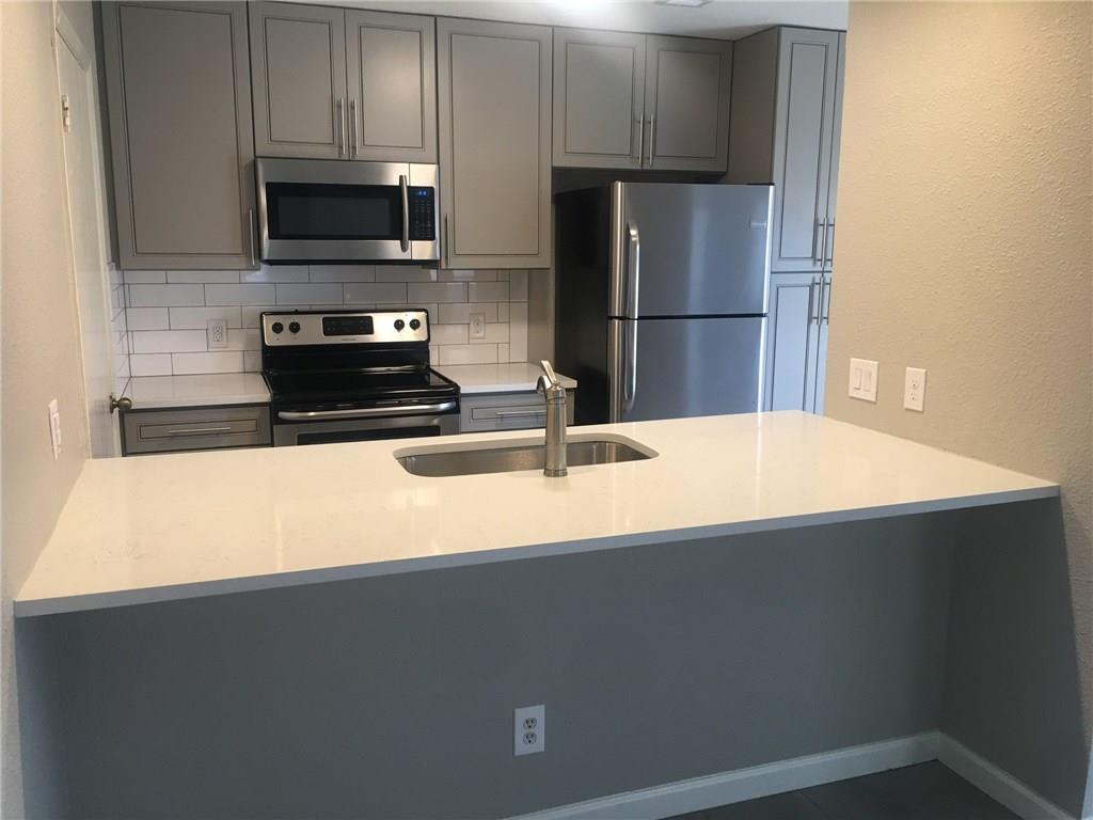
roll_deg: -1.5
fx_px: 916
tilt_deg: -9.7
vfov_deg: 48.2
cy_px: 410
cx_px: 546
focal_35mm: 29
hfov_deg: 61.7
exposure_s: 1/15
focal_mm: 4.15
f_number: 2.2
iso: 25
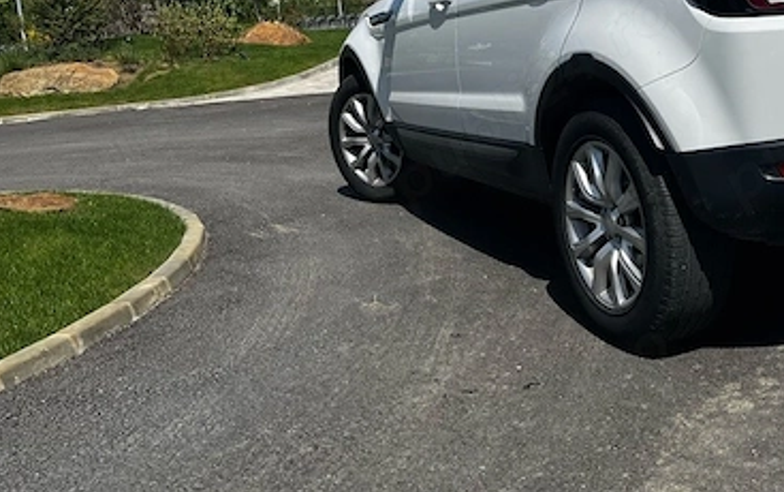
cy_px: 109
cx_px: 615
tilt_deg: -7.5
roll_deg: +3.9
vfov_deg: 28.1
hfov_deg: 42.5
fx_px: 962
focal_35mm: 45
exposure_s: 1/5848
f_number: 1.6
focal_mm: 5.1
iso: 50
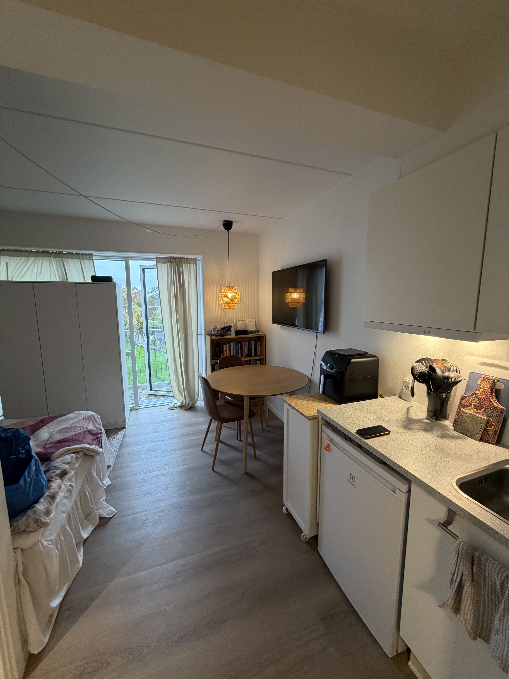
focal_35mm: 14
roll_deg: -0.6
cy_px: 340
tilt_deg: -8.0
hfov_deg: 85.7
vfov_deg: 102.1
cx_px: 254
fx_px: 274
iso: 200
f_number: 2.2
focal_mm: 2.22
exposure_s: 1/50
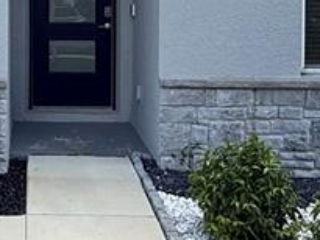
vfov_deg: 20.4
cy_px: -2
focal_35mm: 70
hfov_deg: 26.6
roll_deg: -0.2
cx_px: 17
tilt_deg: -1.5
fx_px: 647
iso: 64
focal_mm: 2.22
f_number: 2.2
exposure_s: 1/1399
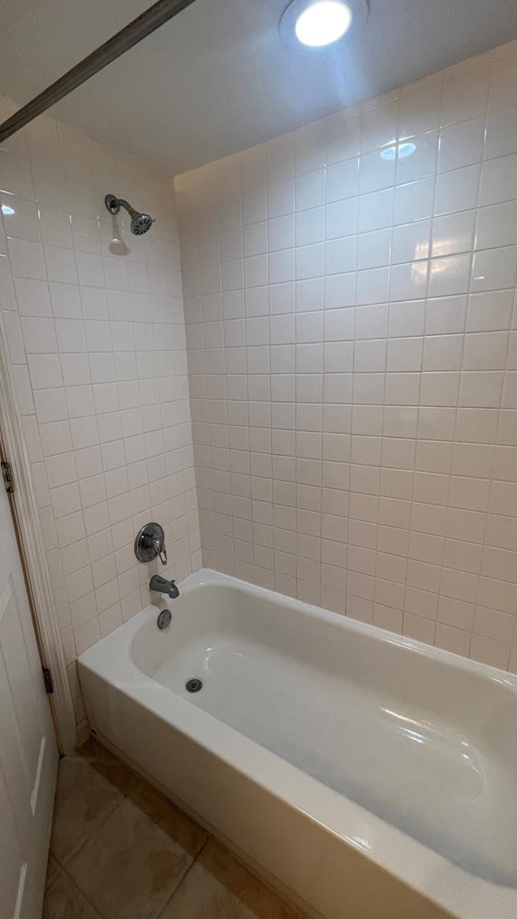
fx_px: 366
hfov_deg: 70.2
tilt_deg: -14.6
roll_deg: +4.8
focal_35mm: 15
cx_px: 226
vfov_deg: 103.0
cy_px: 459
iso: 100
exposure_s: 1/120
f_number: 1.8
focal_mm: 1.57
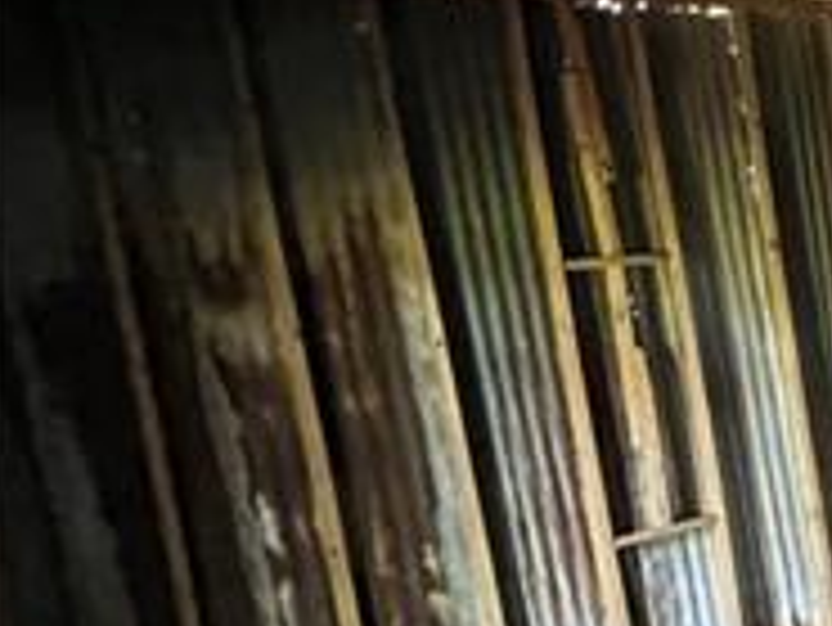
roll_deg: +6.2
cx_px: 1417
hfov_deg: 24.2
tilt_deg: -5.0
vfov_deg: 32.1
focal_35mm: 45
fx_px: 1082
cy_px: 383
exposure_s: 1/38
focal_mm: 1.57
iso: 1250
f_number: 1.8
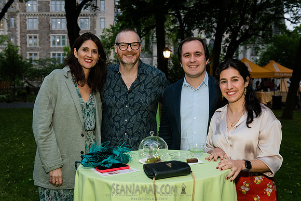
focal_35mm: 41
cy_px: 101
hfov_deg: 47.1
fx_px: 345
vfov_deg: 32.5
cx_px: 153
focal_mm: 40
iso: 4000
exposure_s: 1/200
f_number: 3.5
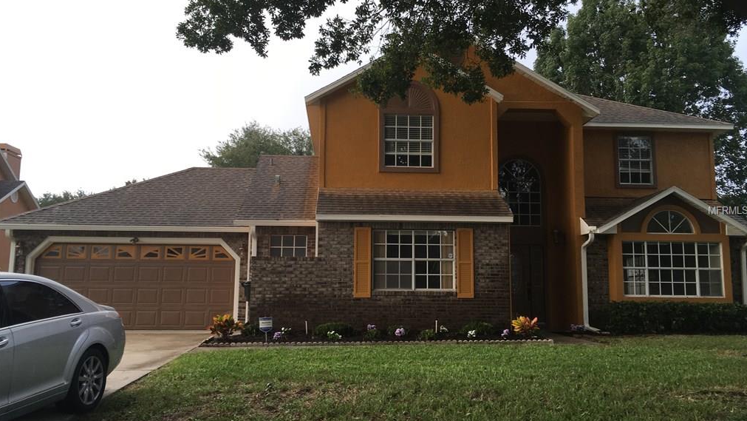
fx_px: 634
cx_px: 375
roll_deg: -0.7
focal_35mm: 32
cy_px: 211
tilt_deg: +6.8
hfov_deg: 61.0
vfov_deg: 36.7
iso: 25
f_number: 2.2
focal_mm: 4.15
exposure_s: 1/120
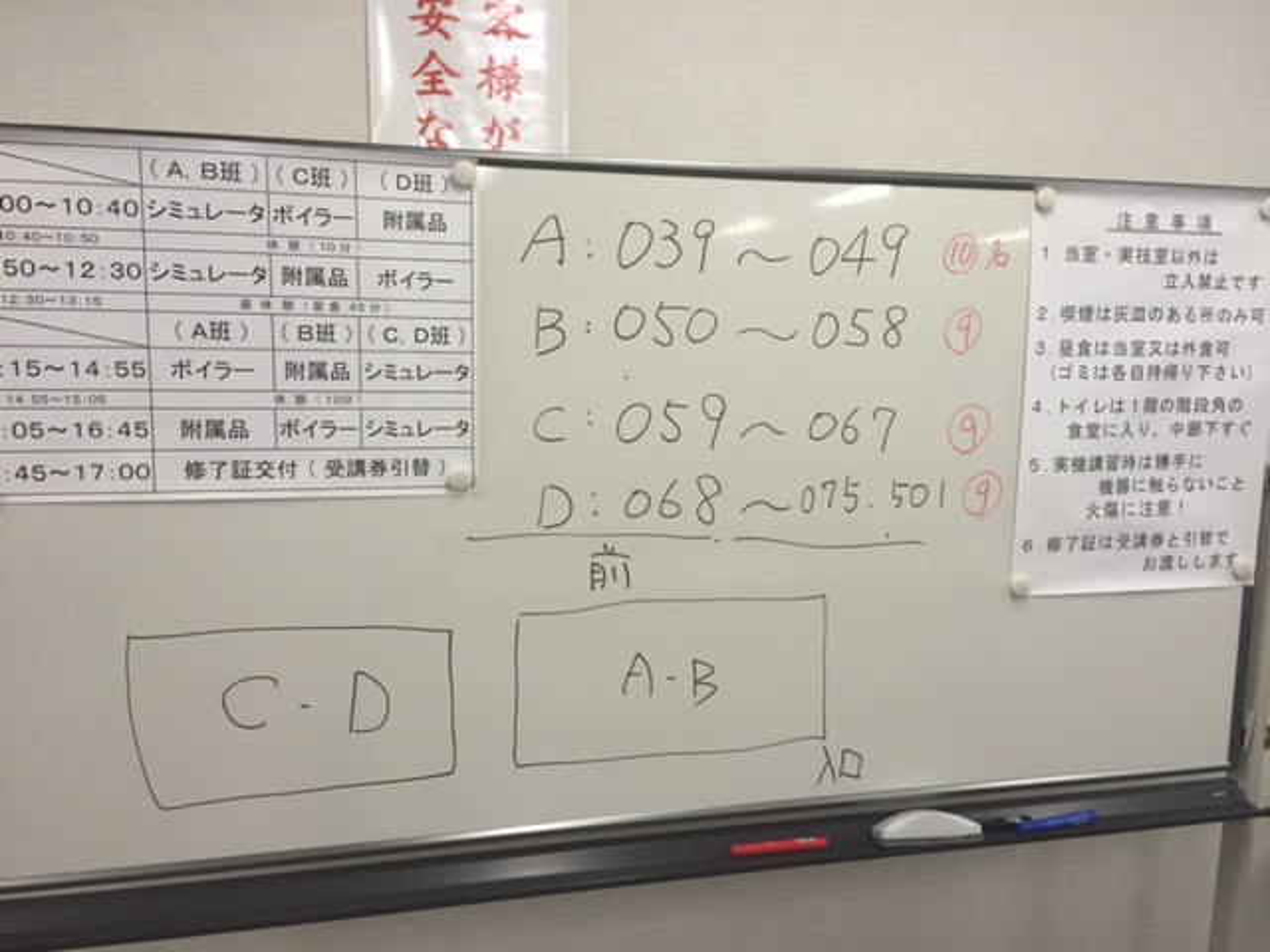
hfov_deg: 61.7
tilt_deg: -9.4
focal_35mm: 29
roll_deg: -1.2
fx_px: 1064
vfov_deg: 48.2
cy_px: 476
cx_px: 635
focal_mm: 4.15
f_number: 2.2
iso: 32
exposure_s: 1/30
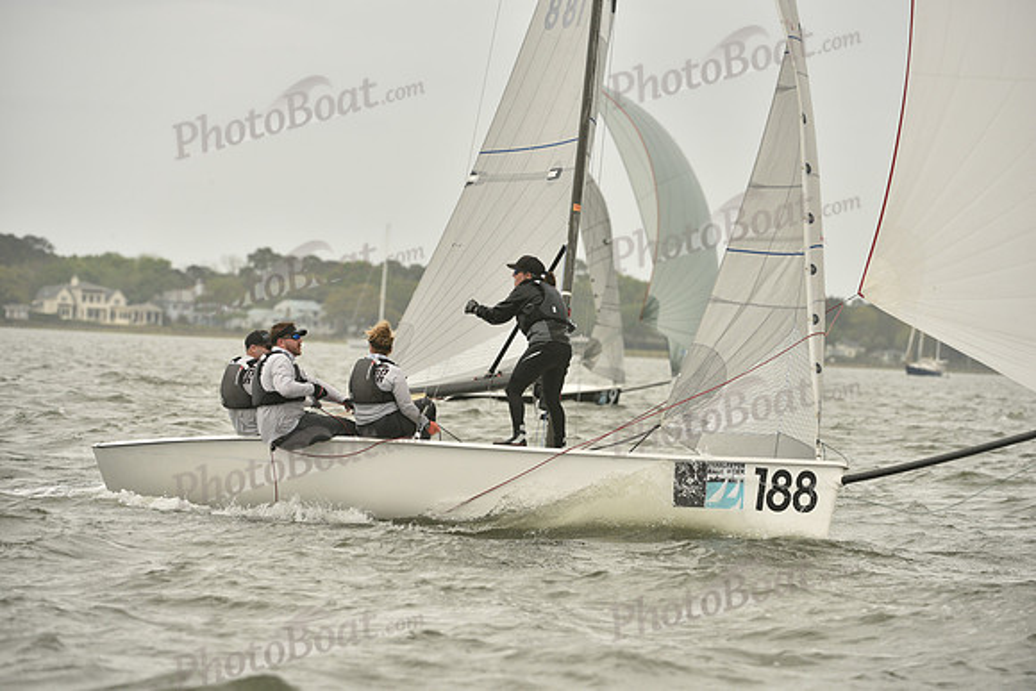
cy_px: 346
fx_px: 7484
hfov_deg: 7.9
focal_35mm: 260
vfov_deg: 5.3
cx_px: 518
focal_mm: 260
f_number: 6.3
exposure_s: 1/1250
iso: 320
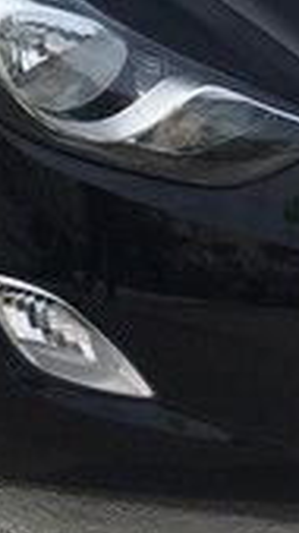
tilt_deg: -17.5
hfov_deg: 12.4
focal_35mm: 93
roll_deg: -4.4
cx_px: -138
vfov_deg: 21.1
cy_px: -132
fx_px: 1311
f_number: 2.2
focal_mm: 4.15
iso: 32
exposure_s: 1/1786
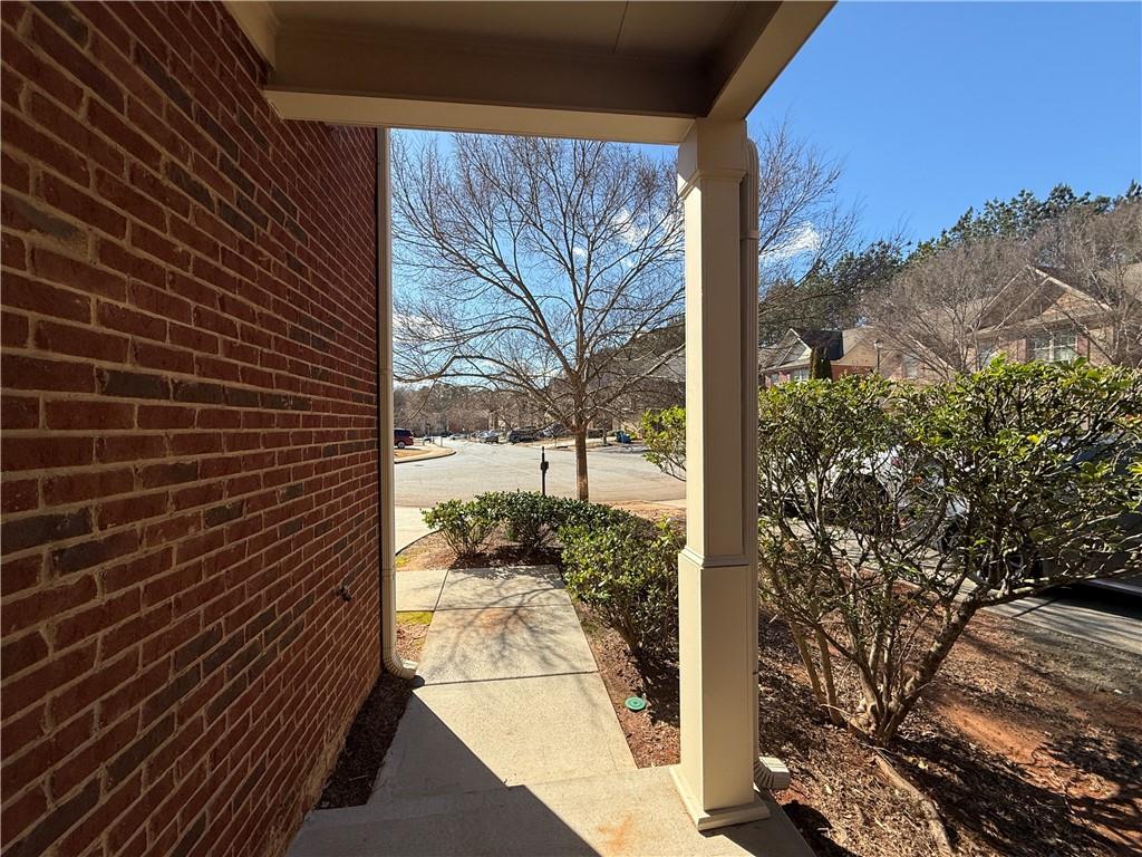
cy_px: 428
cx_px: 571
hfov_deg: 102.1
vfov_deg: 85.7
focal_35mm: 14
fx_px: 462
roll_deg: +0.7
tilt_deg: +0.3
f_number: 2.2
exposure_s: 1/1339
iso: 50
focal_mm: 2.22
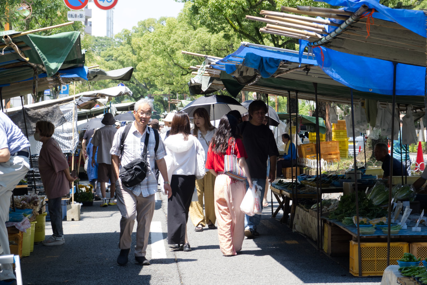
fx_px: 901
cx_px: 162
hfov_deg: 26.6
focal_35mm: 76
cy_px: 137
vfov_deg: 18.0
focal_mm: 35.8
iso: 125
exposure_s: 1/110
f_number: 5
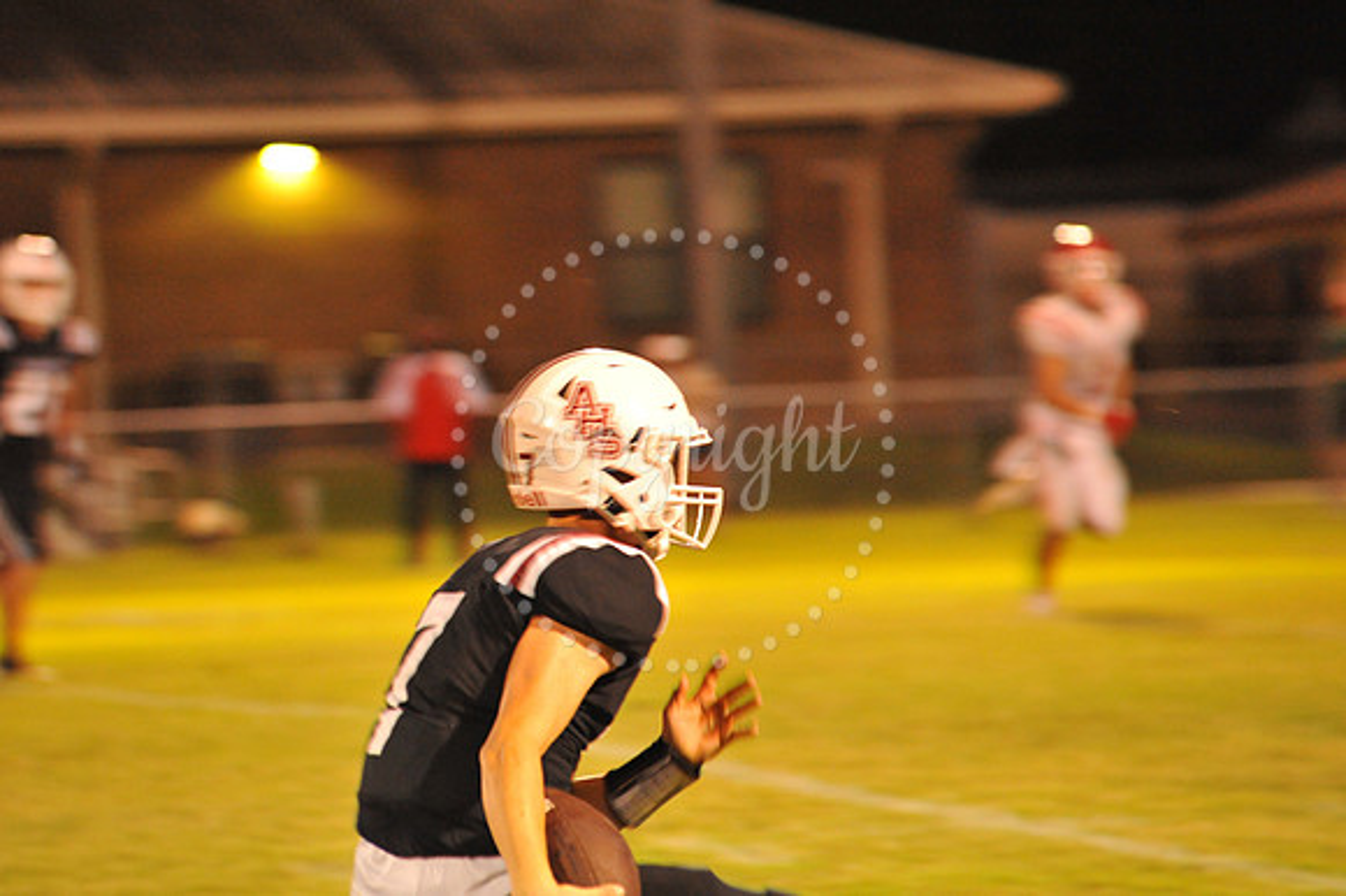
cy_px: 448
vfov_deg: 6.9
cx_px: 673
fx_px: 7473
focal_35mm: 200
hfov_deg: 10.3
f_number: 5
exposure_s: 1/160
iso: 5000
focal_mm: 200
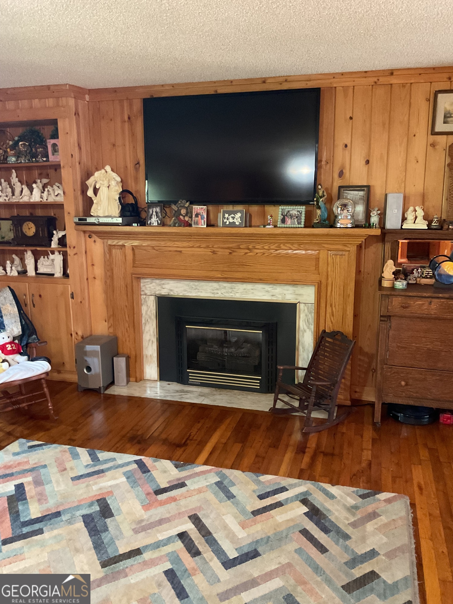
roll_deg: -0.4
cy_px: 302
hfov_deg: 48.2
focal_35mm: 29
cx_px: 226
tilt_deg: -11.2
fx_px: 506
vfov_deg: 61.7
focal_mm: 3
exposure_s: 1/30
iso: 400
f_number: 1.8
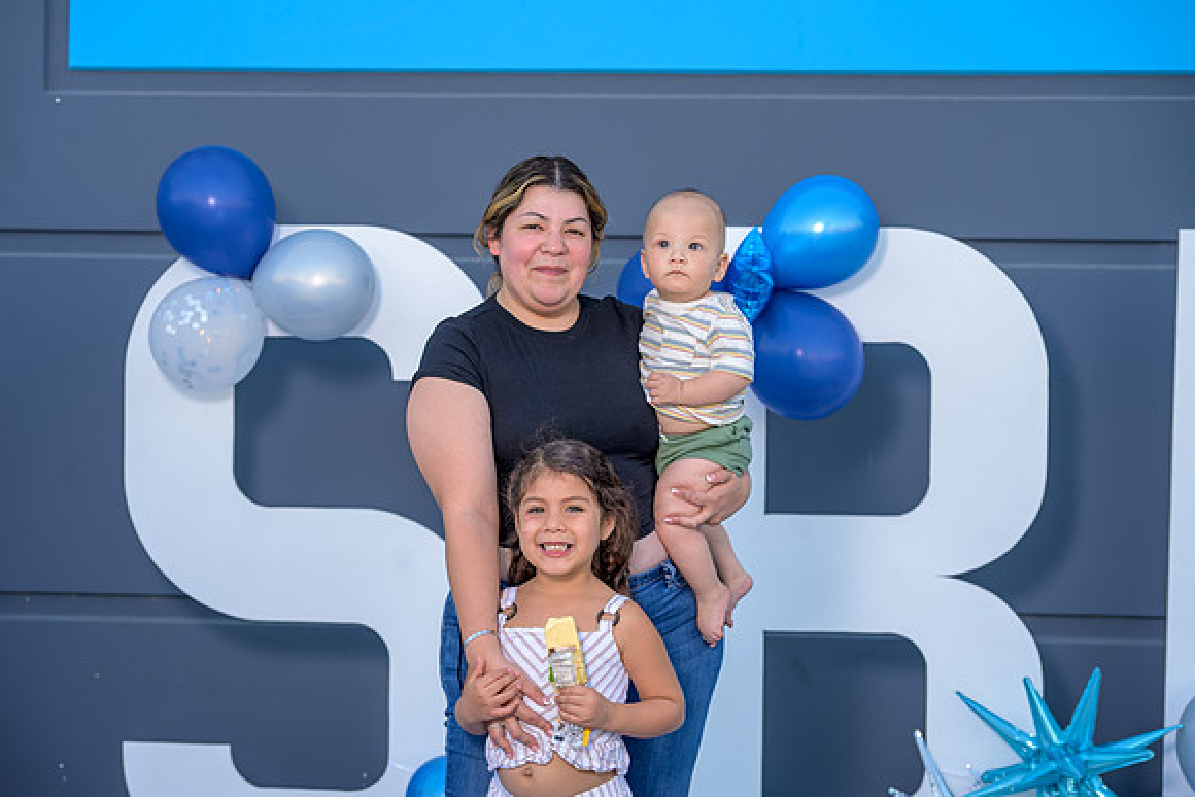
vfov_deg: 22.2
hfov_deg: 32.7
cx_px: 598
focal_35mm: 61
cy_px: 398
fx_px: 2035
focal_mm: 59
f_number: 4
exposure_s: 1/200
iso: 100
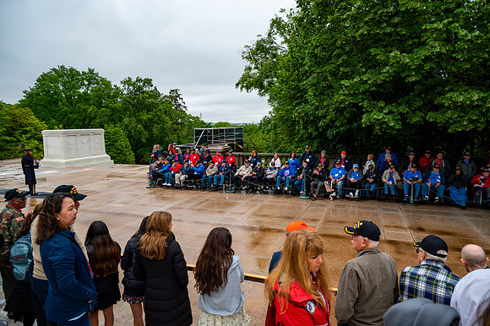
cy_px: 163
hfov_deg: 73.8
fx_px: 326
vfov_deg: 53.1
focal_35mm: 24
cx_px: 245
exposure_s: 1/100
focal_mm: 24
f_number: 6.3
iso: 100
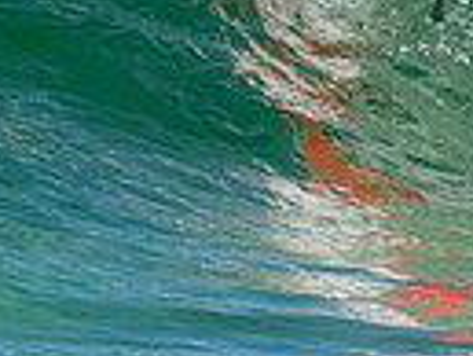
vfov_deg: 0.3
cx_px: 570
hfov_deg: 0.4
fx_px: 65171
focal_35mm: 4765
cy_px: -330
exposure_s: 1/2000
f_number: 11
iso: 1100
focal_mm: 800
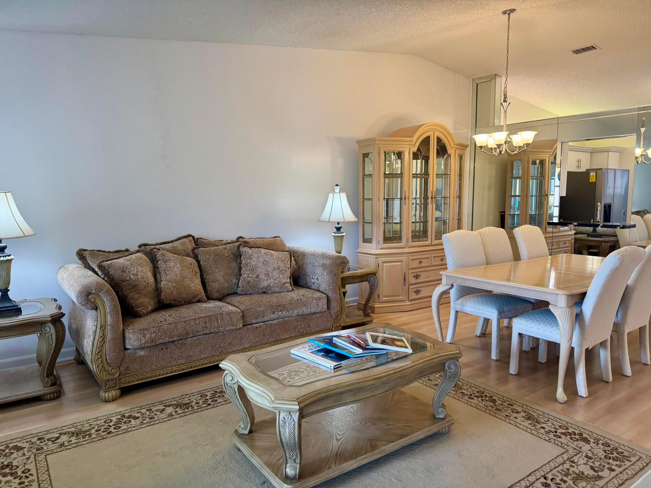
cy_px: 244
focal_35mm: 24
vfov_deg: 56.8
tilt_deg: -7.1
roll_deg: +0.4
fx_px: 451
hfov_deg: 71.6
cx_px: 326
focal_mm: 6.76
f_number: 1.78
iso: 160
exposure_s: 1/120
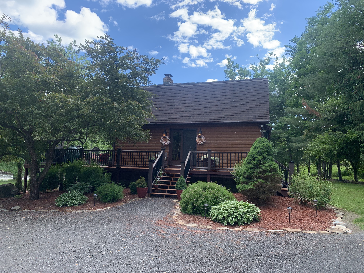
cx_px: 182
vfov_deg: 53.1
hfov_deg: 67.3
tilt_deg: +7.3
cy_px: 136
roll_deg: -1.3
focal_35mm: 26
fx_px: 273
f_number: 1.8
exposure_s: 1/687
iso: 25
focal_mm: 4.25
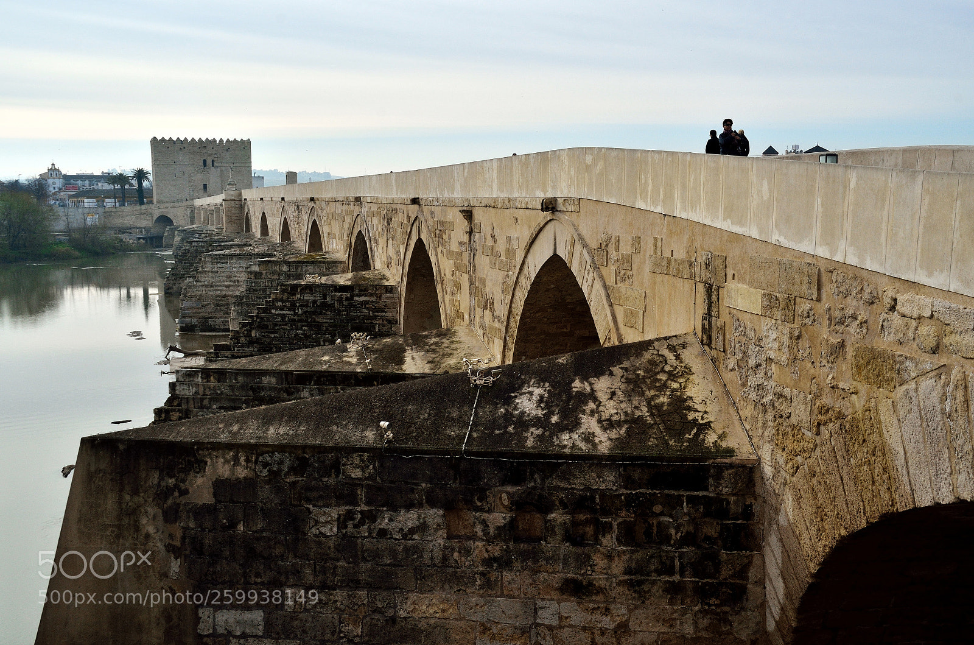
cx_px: 487
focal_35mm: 39
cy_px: 322
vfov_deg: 34.0
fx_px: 1053
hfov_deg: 49.7
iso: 160
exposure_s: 1/400
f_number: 11
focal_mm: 26
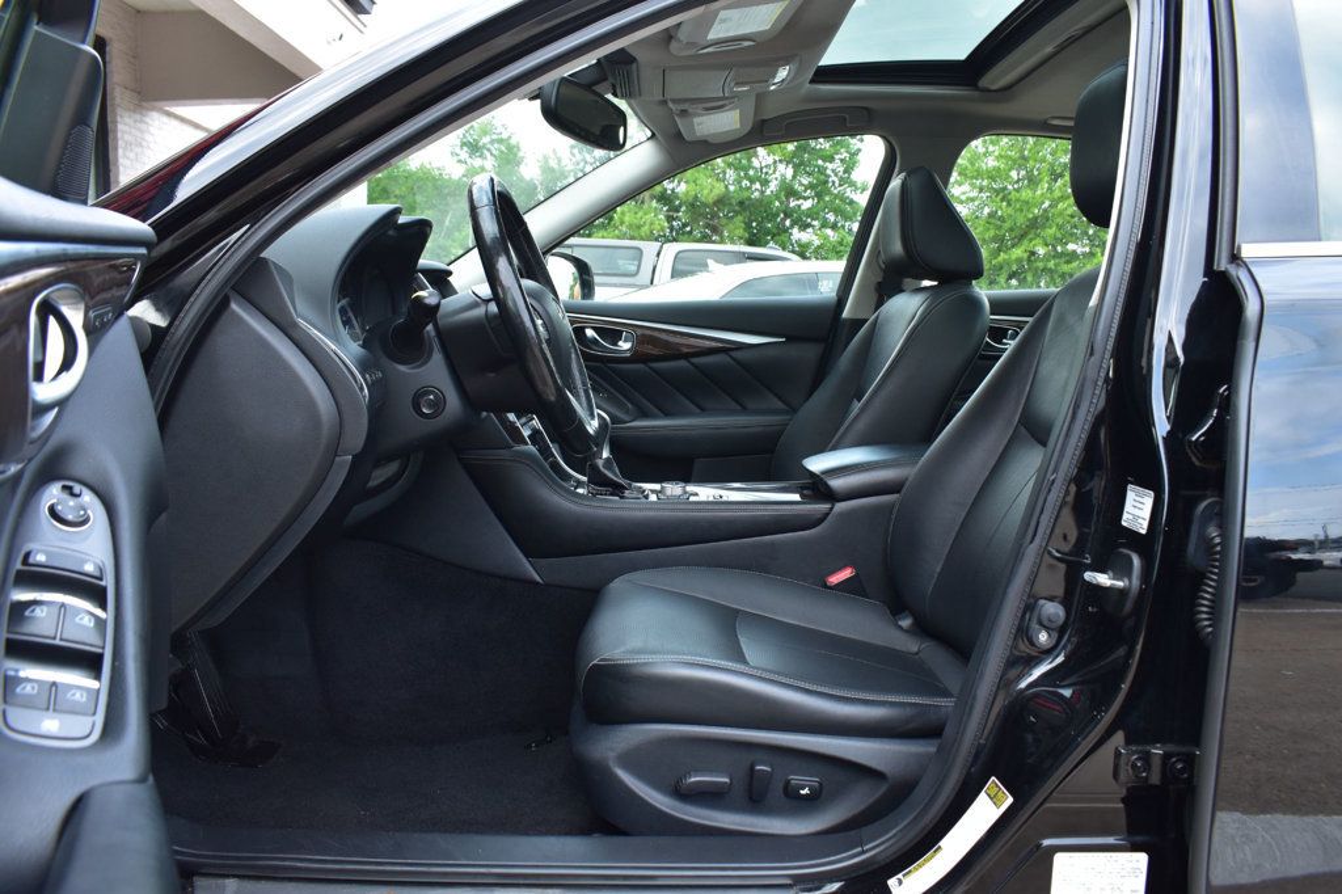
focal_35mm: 27
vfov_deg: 47.9
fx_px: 1006
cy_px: 447
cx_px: 671
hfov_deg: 67.4
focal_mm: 18
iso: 400
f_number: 8
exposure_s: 1/80
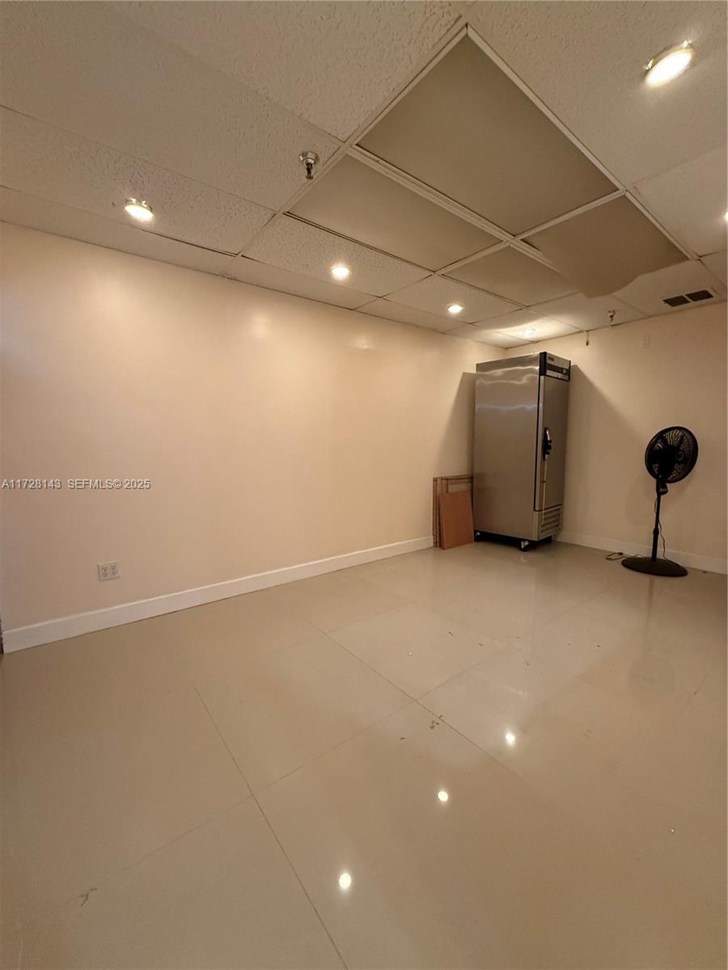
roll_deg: +0.2
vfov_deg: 102.1
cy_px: 485
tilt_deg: -6.8
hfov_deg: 85.7
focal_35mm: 14
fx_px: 393
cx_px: 364
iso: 640
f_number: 2.2
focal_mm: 2.22
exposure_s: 1/60
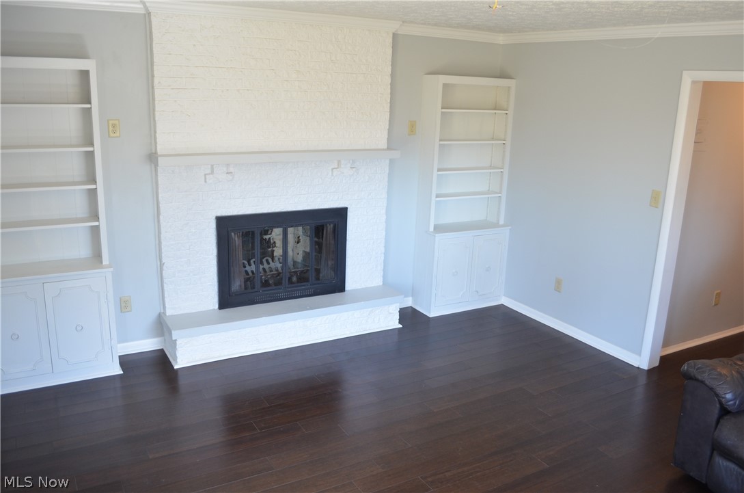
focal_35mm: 30
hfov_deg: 62.0
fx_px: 619
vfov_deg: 43.4
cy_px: 246
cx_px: 372
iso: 500
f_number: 4
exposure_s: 1/60
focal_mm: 20
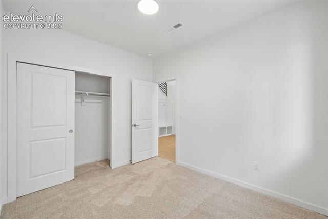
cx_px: 164
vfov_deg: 77.3
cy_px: 110
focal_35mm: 15
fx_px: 137
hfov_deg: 100.4
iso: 800
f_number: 8
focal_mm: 10
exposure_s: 1/25
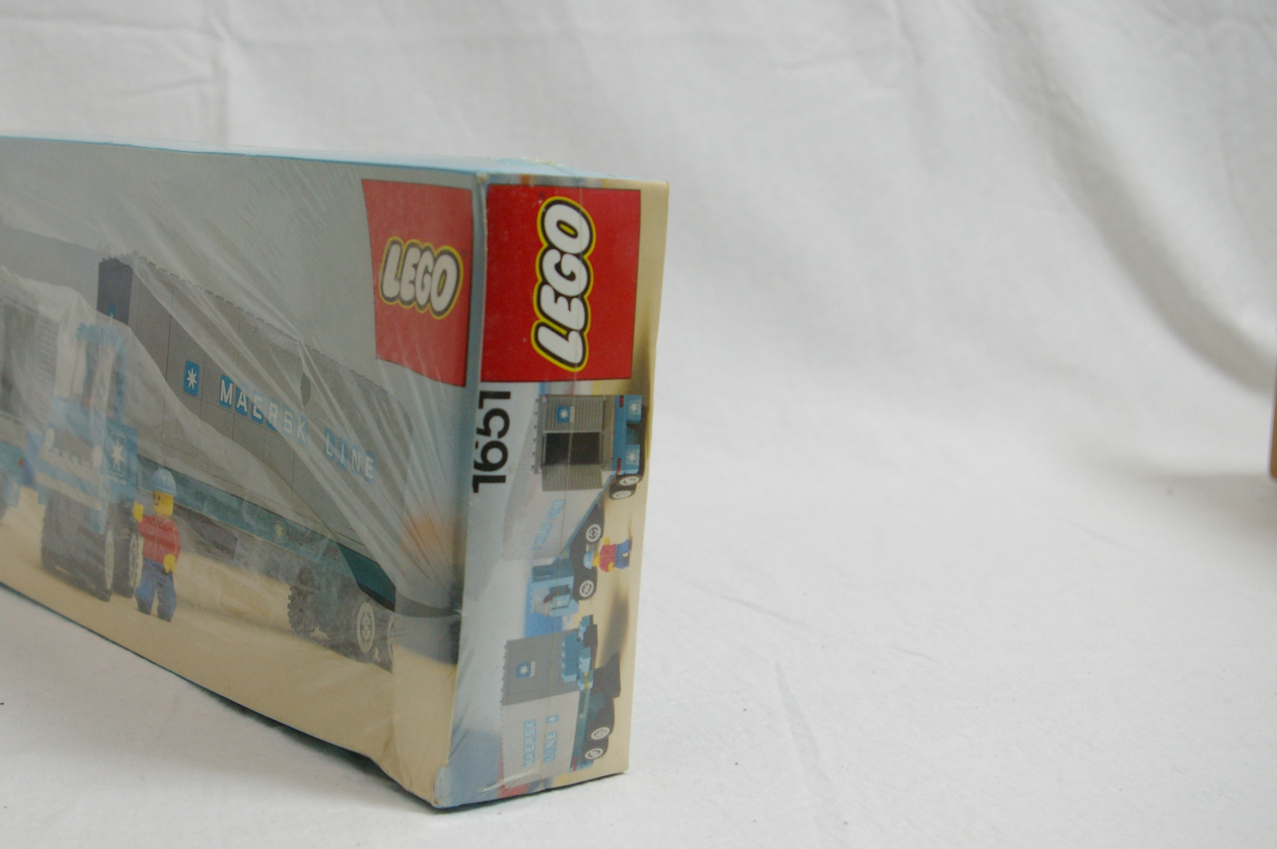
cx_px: 471
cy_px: 427
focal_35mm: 54
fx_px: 1914
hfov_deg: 36.7
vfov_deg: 25.0
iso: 800
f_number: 5.6
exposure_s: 1/30
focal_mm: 28
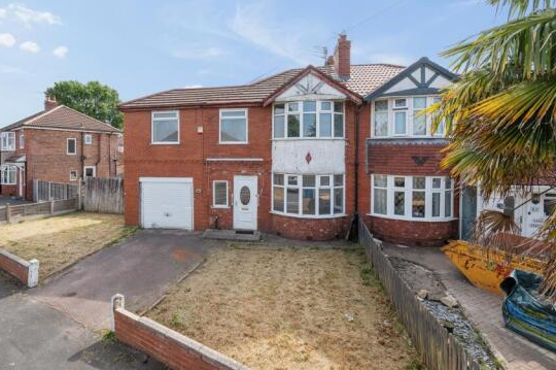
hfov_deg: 92.3
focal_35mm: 17
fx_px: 262
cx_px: 227
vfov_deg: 70.3
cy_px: 182
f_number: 10
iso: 320
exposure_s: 1/320
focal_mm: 14
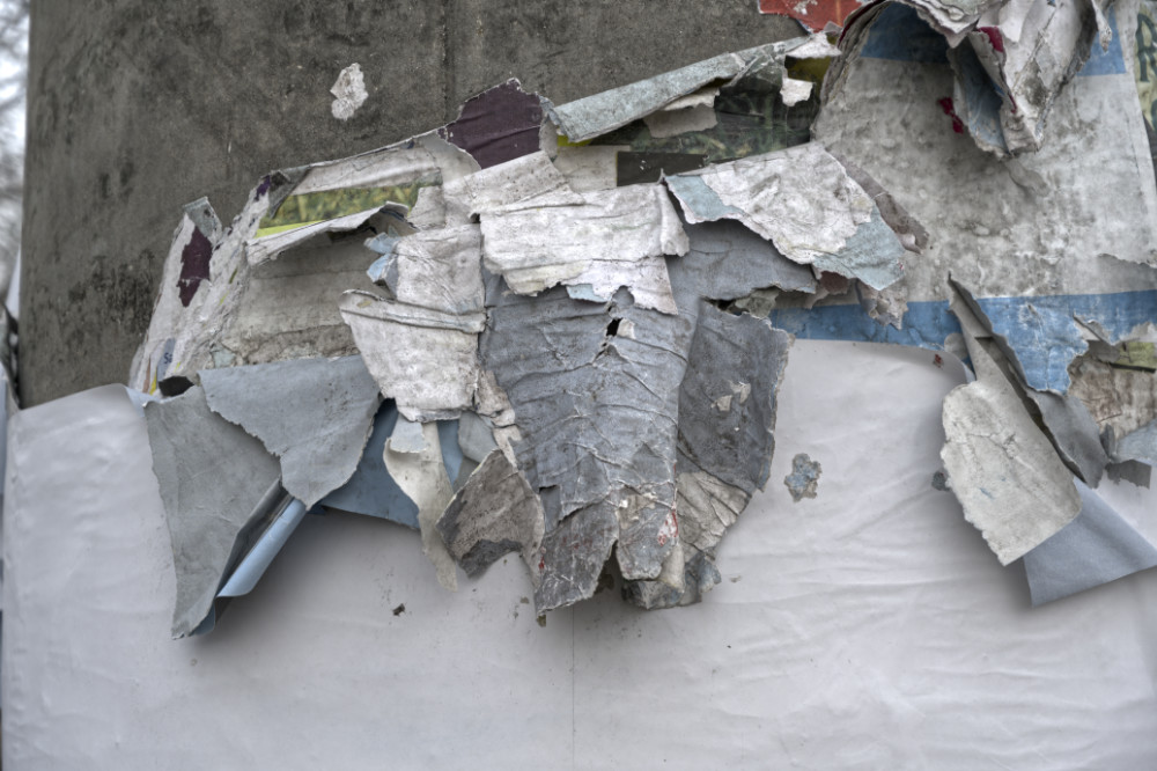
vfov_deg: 19.4
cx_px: 578
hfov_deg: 28.9
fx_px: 2249
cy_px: 386
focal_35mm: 70
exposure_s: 1/60
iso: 100
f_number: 5.6
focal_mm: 70
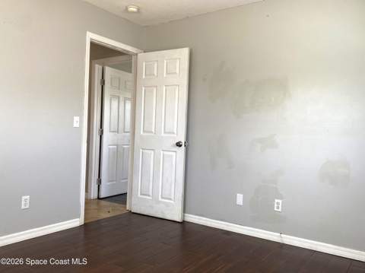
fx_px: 274
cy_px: 136
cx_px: 182
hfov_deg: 67.4
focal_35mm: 26
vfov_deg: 53.0
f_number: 1.8
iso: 100
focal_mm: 4.25
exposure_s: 1/121
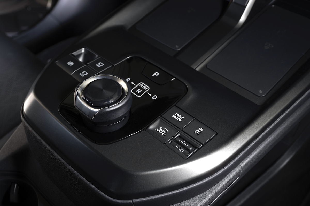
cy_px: 103
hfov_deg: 46.4
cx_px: 155
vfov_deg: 31.9
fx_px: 362
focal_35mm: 42
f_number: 8
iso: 640
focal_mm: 42
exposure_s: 1/15
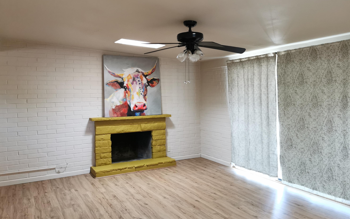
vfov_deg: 43.1
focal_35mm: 29
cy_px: 100
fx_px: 277
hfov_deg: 64.6
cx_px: 173
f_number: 1.6
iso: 200
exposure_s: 1/60
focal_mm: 5.56
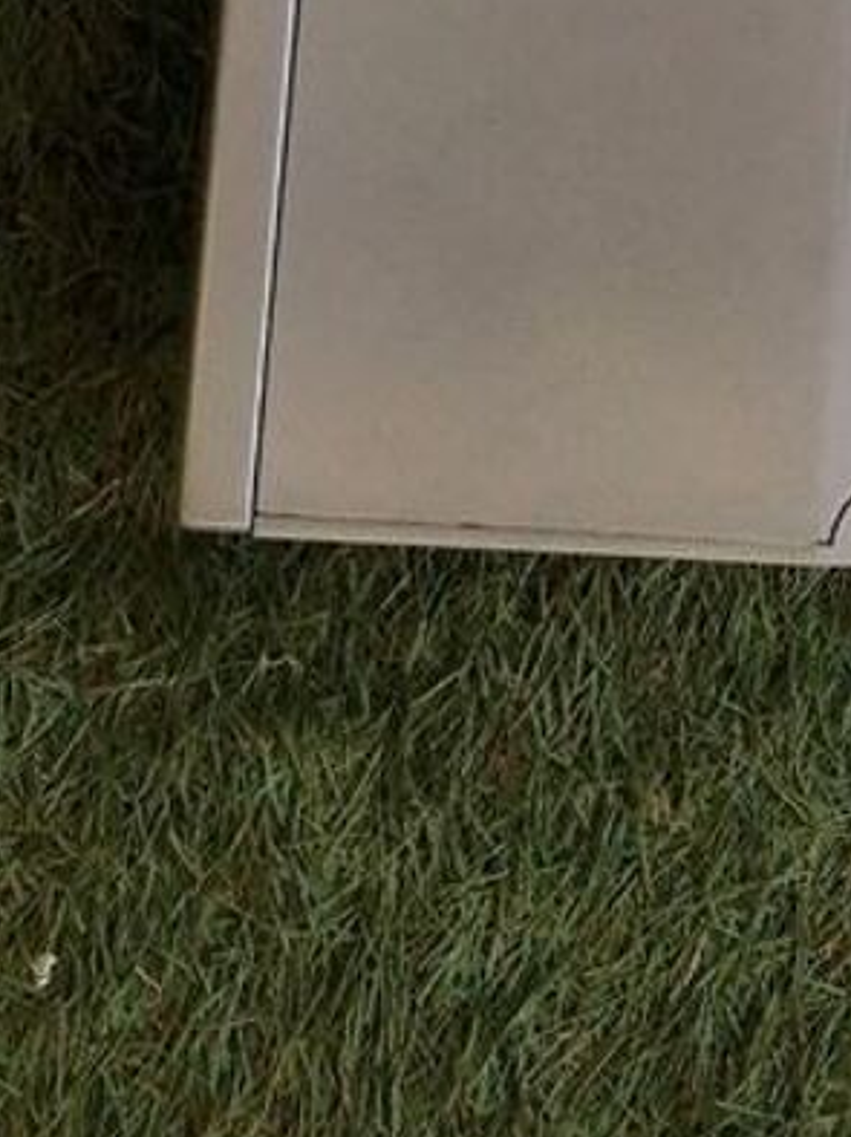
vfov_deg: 19.1
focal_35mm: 88
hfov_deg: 15.6
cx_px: 1235
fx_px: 2888
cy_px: -648
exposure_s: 1/100
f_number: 1.8
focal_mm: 3.46
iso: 80
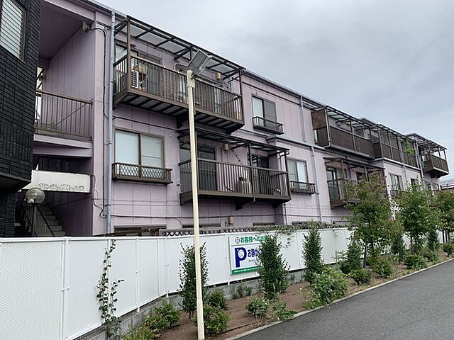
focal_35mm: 26
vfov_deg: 53.1
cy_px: 170
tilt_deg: +11.4
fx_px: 341
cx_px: 227
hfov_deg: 67.3
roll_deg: +3.7
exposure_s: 1/1560
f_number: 1.8
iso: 25
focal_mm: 4.25
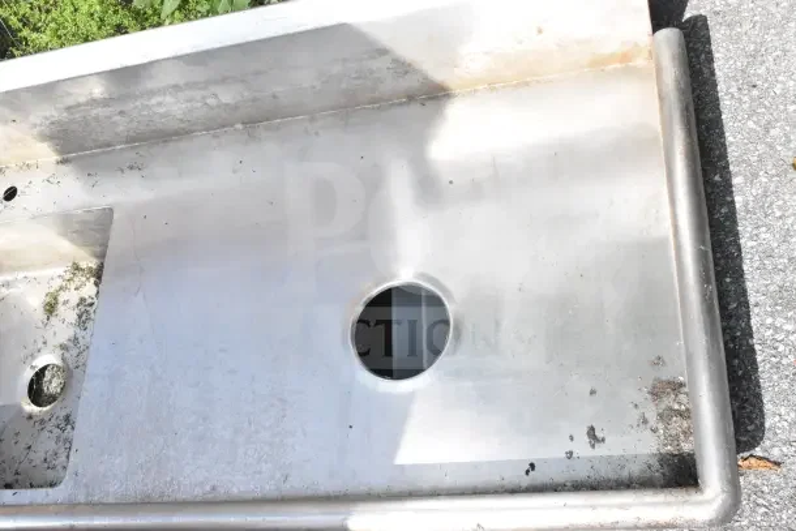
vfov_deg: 33.0
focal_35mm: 40
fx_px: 896
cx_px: 398
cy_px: 266
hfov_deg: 47.9
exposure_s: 1/1600
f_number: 20
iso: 6400
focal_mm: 27
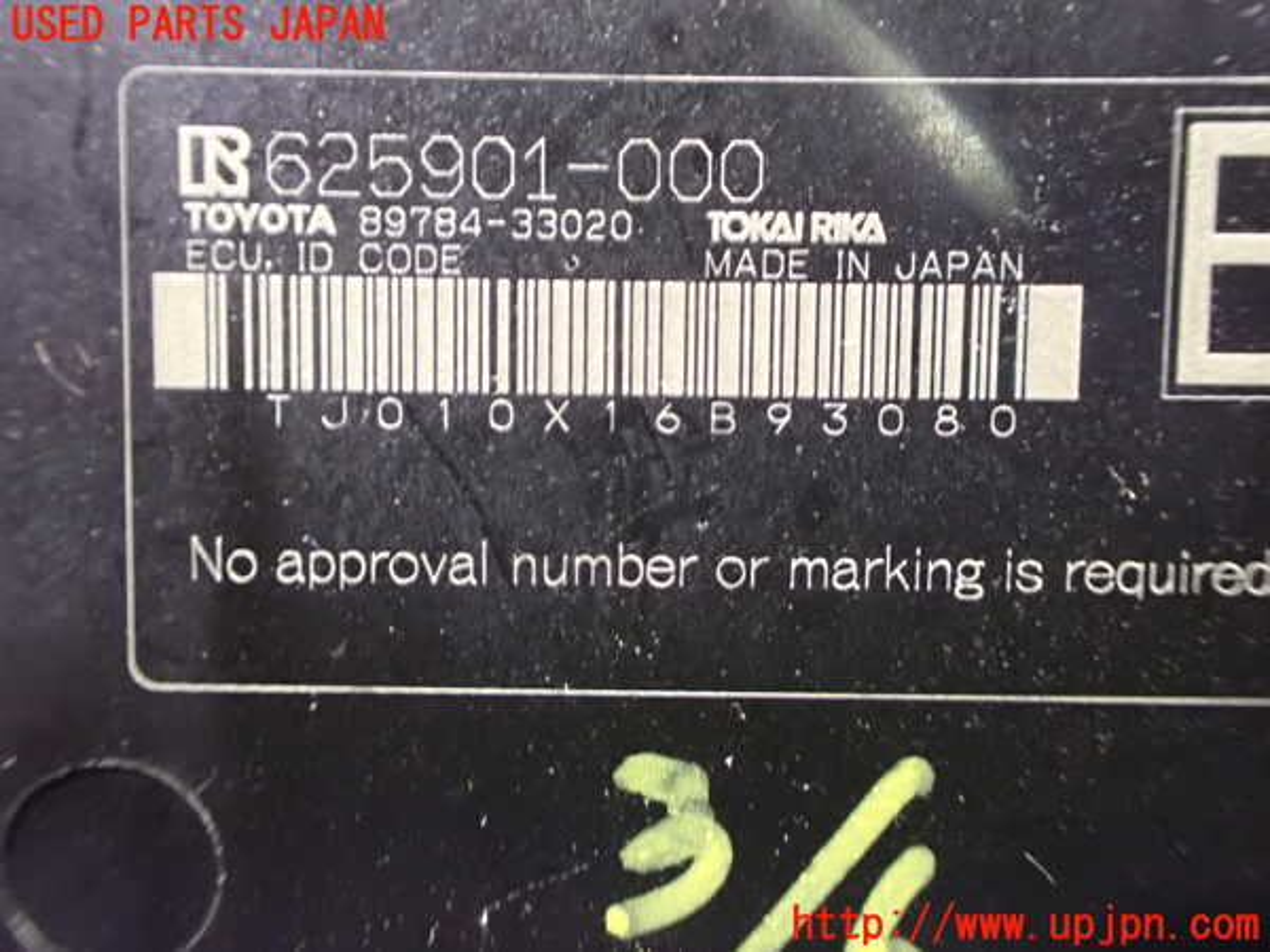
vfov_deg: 46.8
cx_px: 635
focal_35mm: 30
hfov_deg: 60.0
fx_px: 1101
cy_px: 476
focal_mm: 5.4
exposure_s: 1/13
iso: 1600
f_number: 2.3
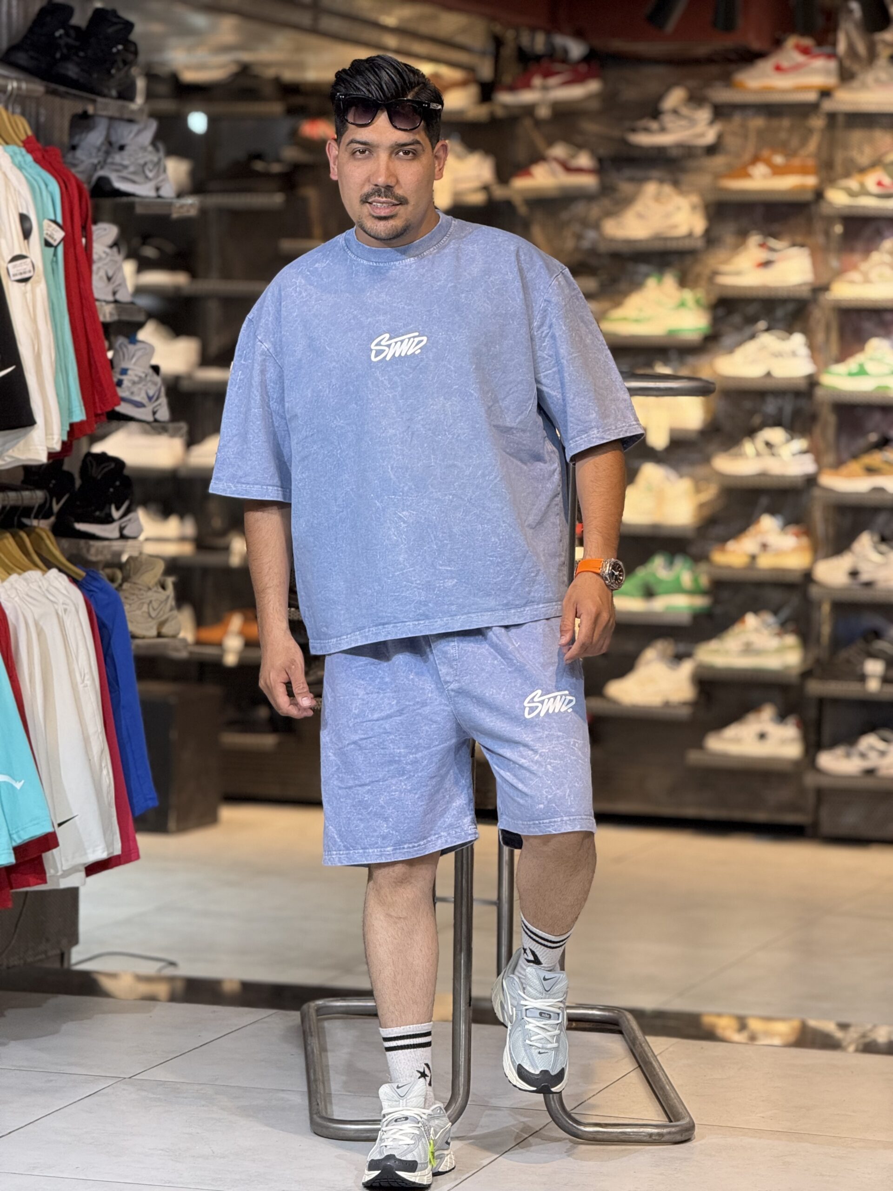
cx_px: 446
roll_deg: -1.8
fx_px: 4128
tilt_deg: -3.4
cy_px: 596
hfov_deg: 12.3
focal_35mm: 120
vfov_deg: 16.4
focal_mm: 15.66
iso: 200
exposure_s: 1/100
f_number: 2.8
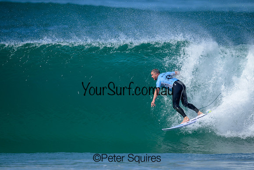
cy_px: 76
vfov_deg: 1.6
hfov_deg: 2.3
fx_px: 6211
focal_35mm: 880
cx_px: 129
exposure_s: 1/2000
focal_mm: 800
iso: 360
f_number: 6.3
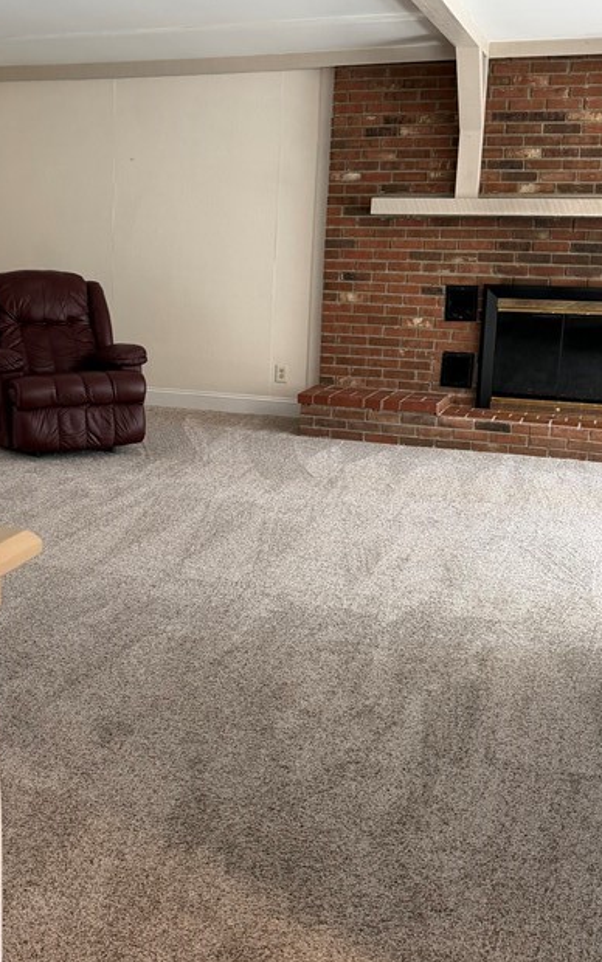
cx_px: 130
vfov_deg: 47.0
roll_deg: -1.2
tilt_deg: -9.9
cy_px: 407
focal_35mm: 42
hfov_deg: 29.9
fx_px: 1101
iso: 200
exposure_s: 1/60
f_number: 1.78
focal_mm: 6.76
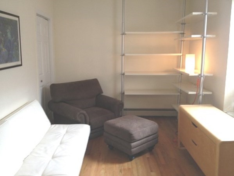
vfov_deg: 40.7
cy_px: 88
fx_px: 237
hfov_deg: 52.6
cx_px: 117
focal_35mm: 35
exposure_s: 1/20
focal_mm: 4.28
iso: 100
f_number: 2.4
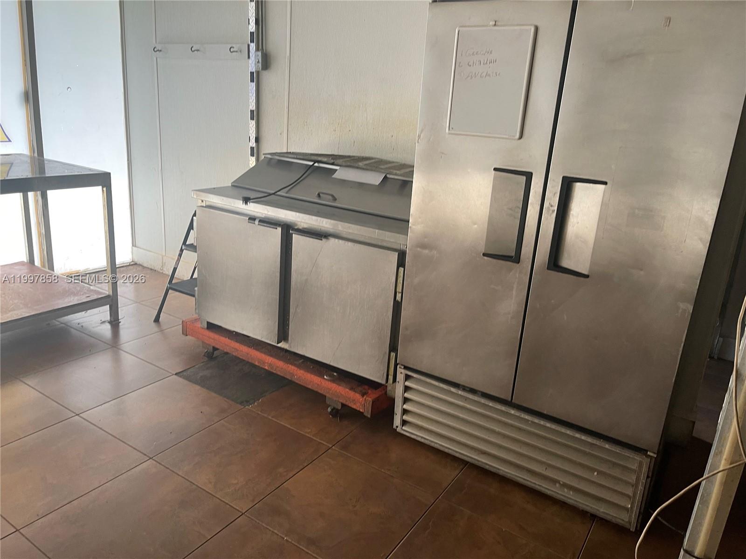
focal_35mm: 26
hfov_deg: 67.3
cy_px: 280
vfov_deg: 53.1
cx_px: 373
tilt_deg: -17.4
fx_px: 560
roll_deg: -5.7
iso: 125
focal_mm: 5.1
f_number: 1.6
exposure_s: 1/62
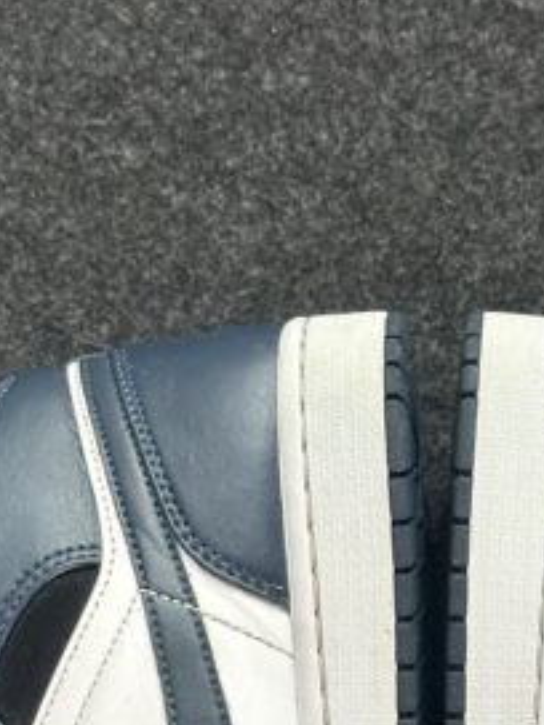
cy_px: 921
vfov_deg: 13.5
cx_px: 445
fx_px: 2954
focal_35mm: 141
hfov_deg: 10.5
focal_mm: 6.86
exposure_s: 1/50
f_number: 1.78
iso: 250
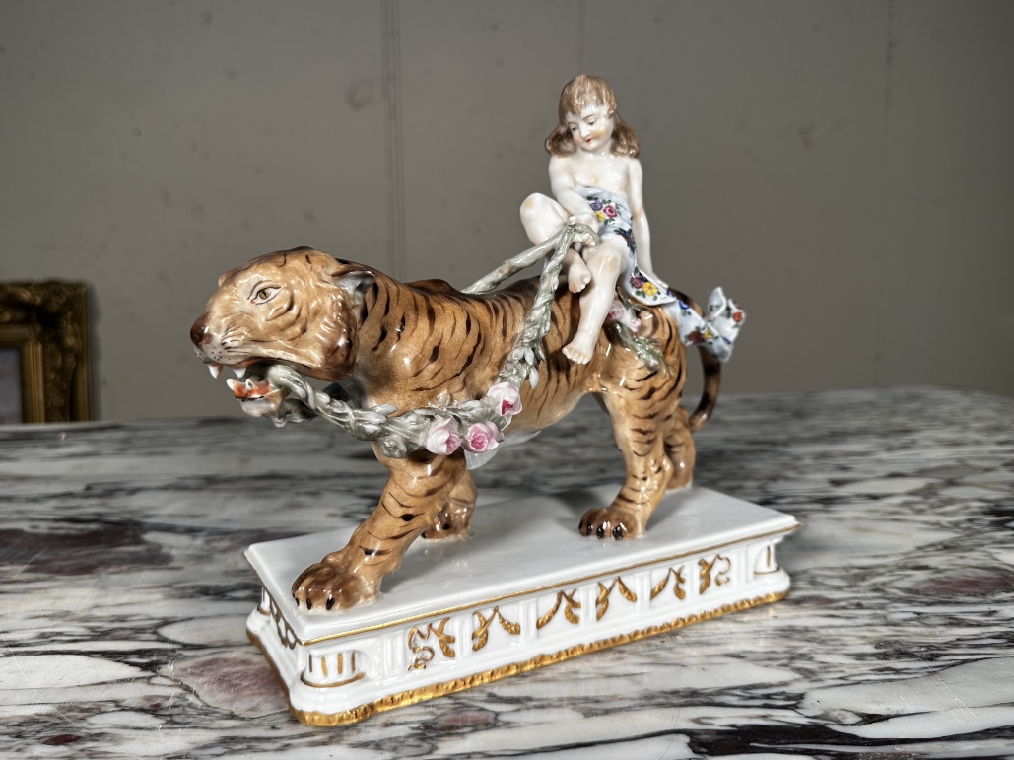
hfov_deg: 63.4
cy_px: 337
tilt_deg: -5.7
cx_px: 487
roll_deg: +0.9
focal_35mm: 28
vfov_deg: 49.6
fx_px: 820
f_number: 1.78
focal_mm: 6.86
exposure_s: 1/100
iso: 50
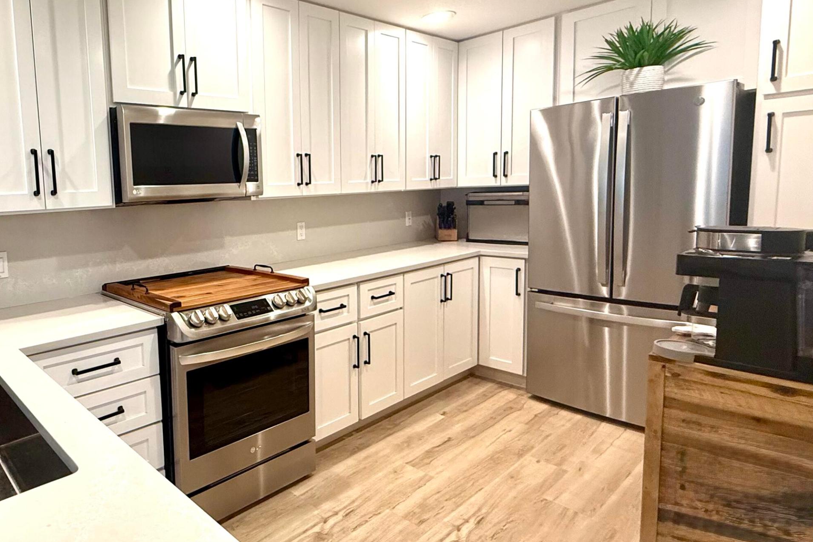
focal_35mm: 22
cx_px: 204
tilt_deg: -6.1
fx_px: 497
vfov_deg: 57.1
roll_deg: +2.6
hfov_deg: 73.1
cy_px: 243
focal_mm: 2.22
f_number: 2.2
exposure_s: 1/120
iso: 200
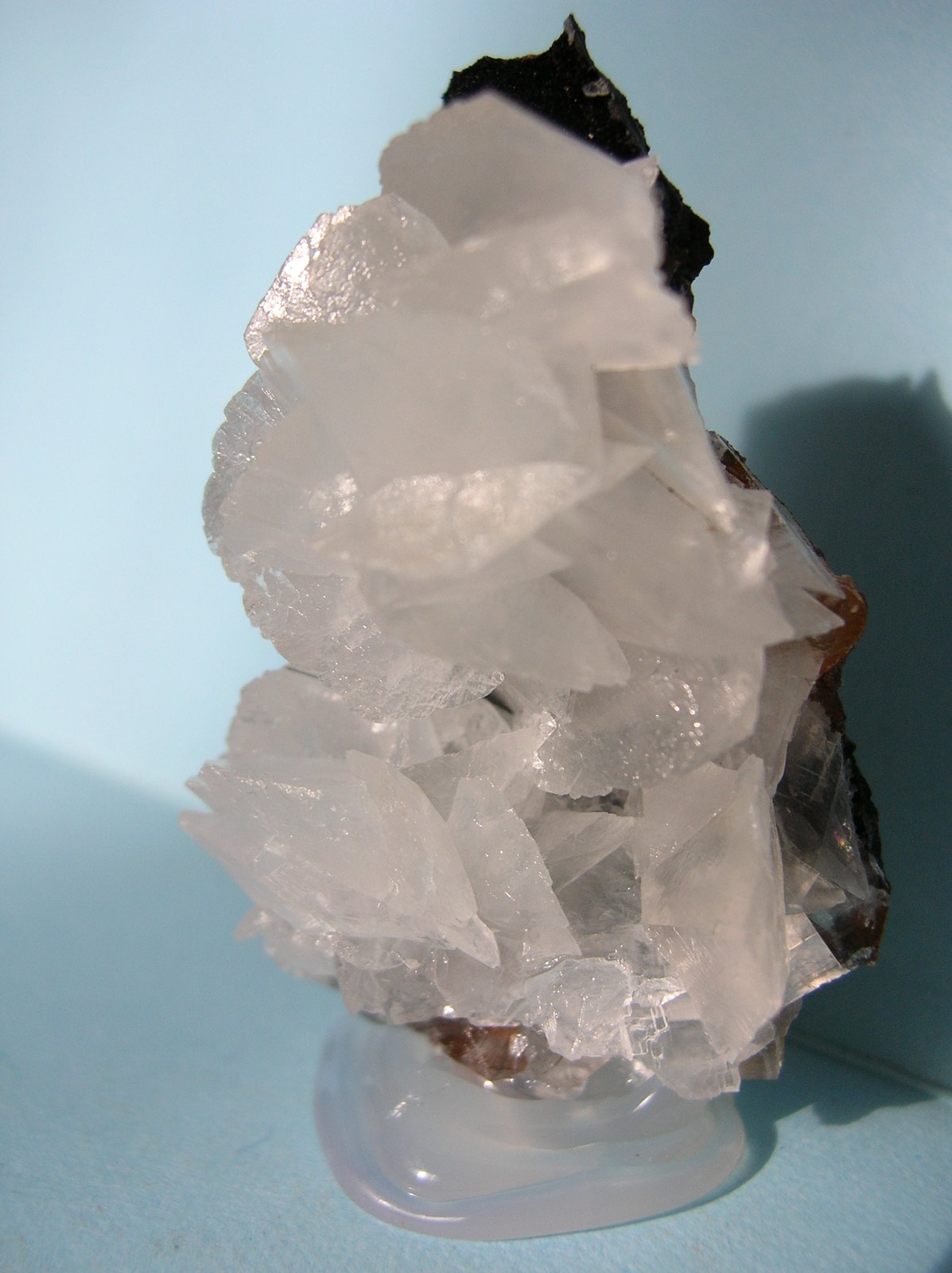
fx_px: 1359
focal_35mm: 37
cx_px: 476
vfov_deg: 50.2
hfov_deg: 38.6
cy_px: 636
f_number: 2.7
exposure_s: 1/149
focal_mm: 6.2
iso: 50
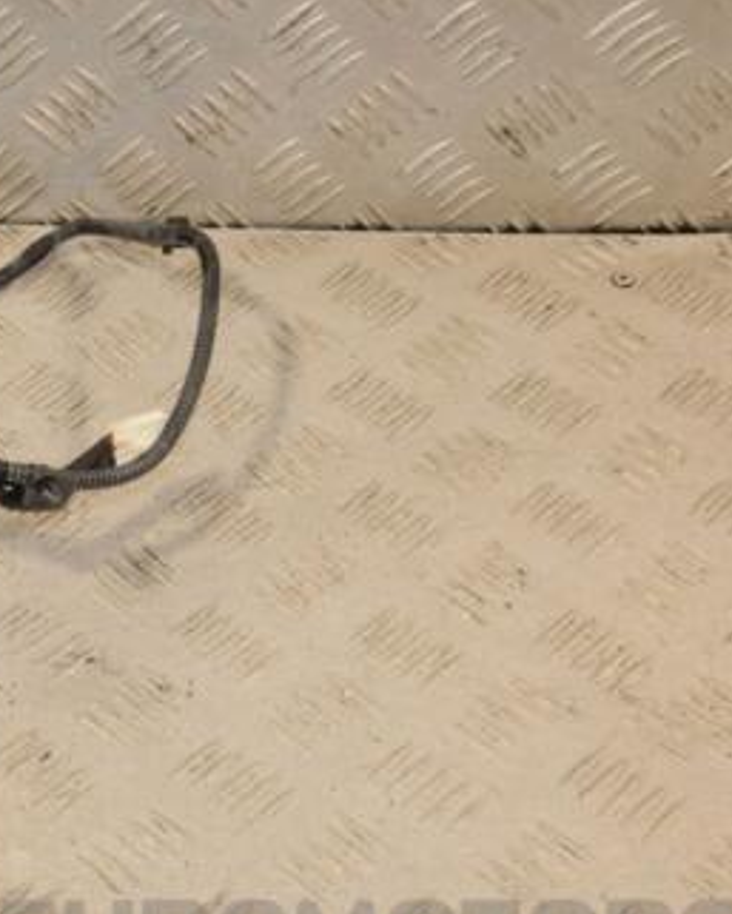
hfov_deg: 18.7
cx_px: -54
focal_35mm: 79
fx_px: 2138
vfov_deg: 24.1
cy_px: 564
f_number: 9
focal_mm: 30
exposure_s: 1/200
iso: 800
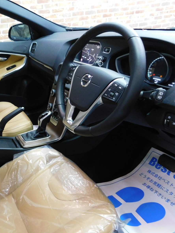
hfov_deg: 42.8
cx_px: 29
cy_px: 117
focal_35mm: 31
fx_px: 209
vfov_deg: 58.4
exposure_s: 1/15
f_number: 3
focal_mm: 4
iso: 400
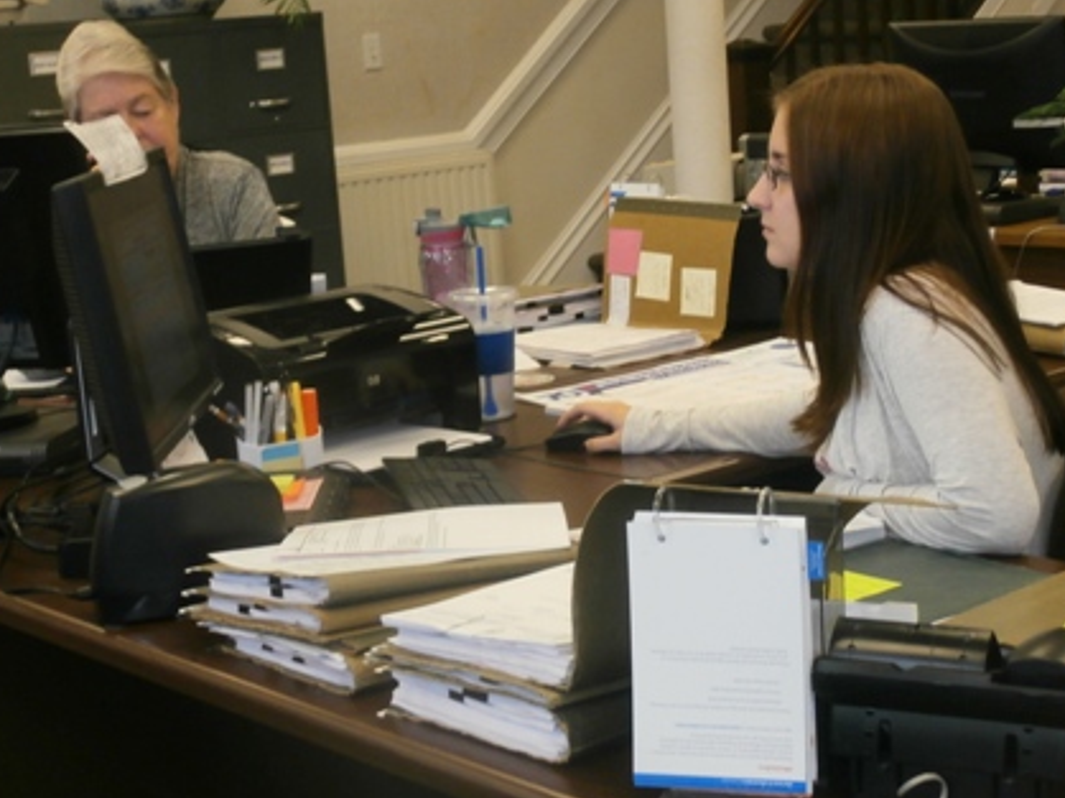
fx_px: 2214
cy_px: 405
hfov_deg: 27.0
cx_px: 573
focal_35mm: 72
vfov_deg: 20.4
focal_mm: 8.29
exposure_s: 1/40
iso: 200
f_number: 4.2
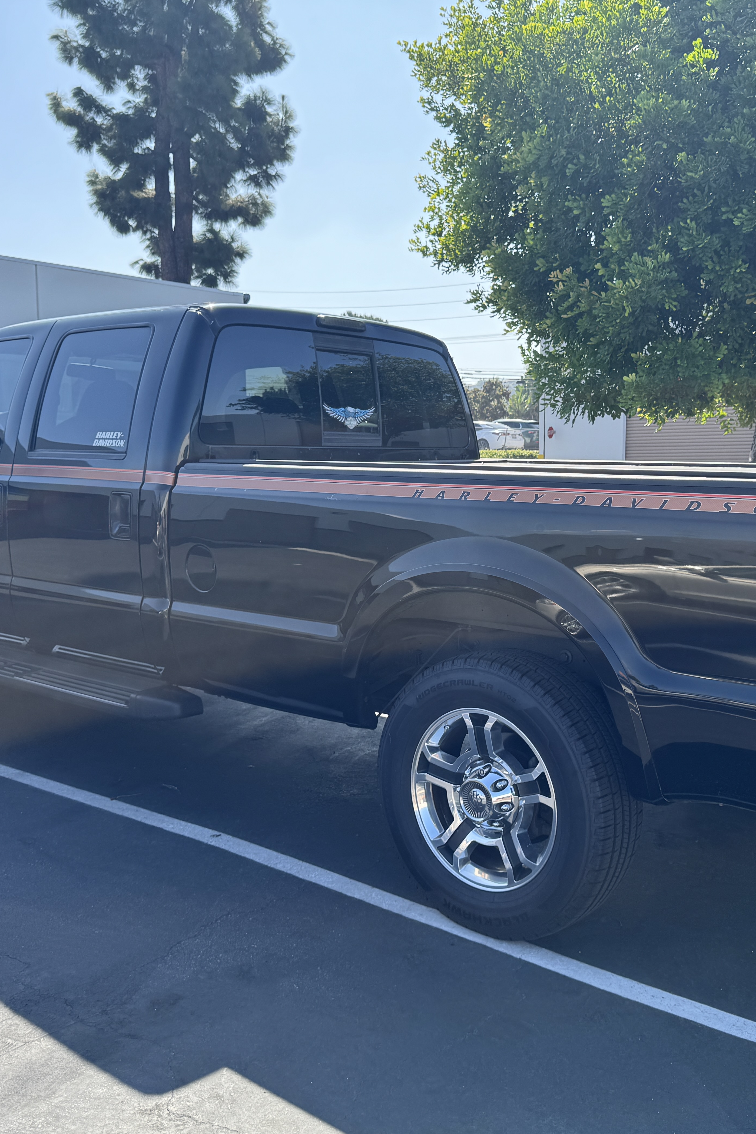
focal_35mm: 34
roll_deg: +0.6
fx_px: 1071
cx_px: 462
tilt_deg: -6.8
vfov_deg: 55.8
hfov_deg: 38.7
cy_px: 576
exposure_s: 1/1151
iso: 80
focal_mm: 6.76
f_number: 1.78
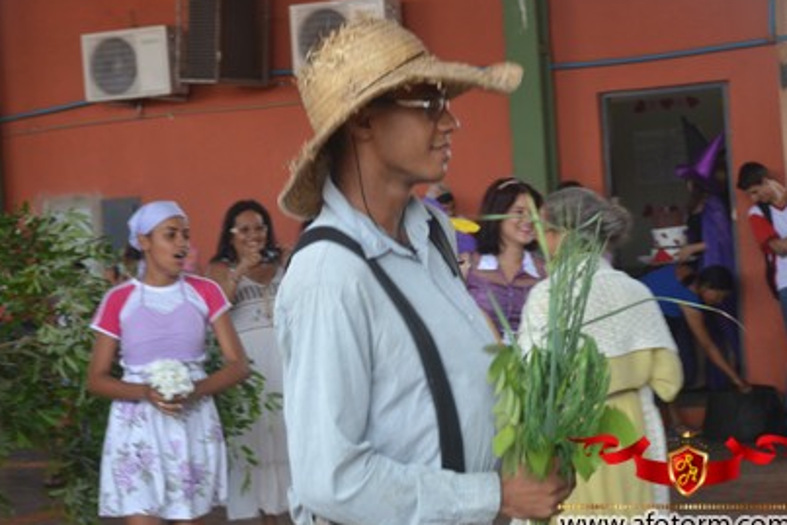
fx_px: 1902
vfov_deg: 15.7
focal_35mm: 87
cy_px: 265
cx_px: 394
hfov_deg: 23.4
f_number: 5.6
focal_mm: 52
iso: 250
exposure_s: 1/125
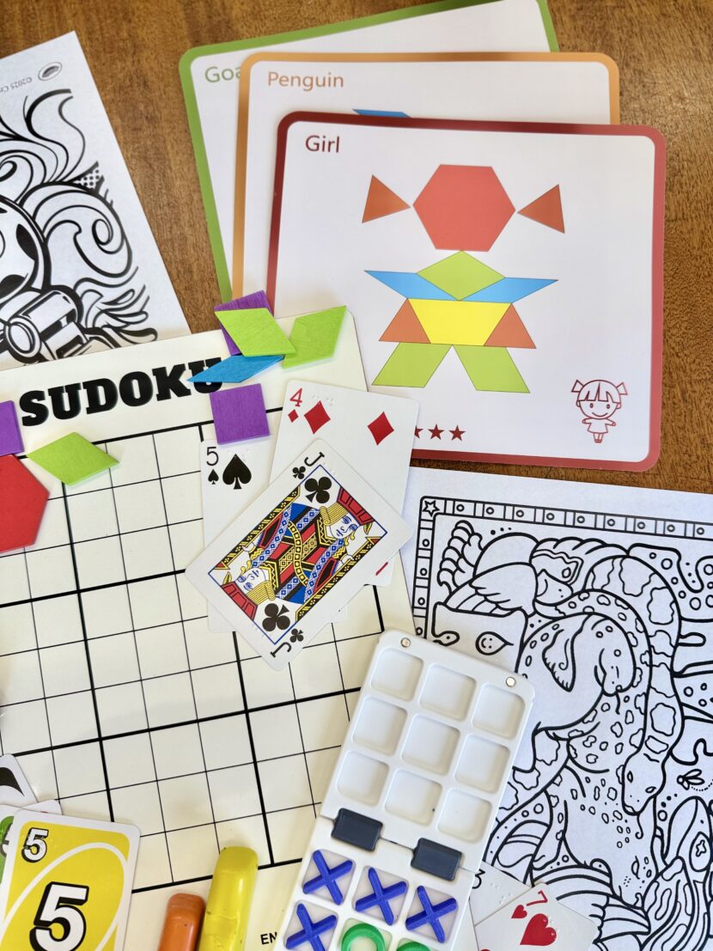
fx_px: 659
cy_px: 476
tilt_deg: -83.2
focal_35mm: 24
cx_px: 356
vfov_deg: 71.6
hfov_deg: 56.8
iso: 50
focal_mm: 6.76
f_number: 1.78
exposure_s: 1/137
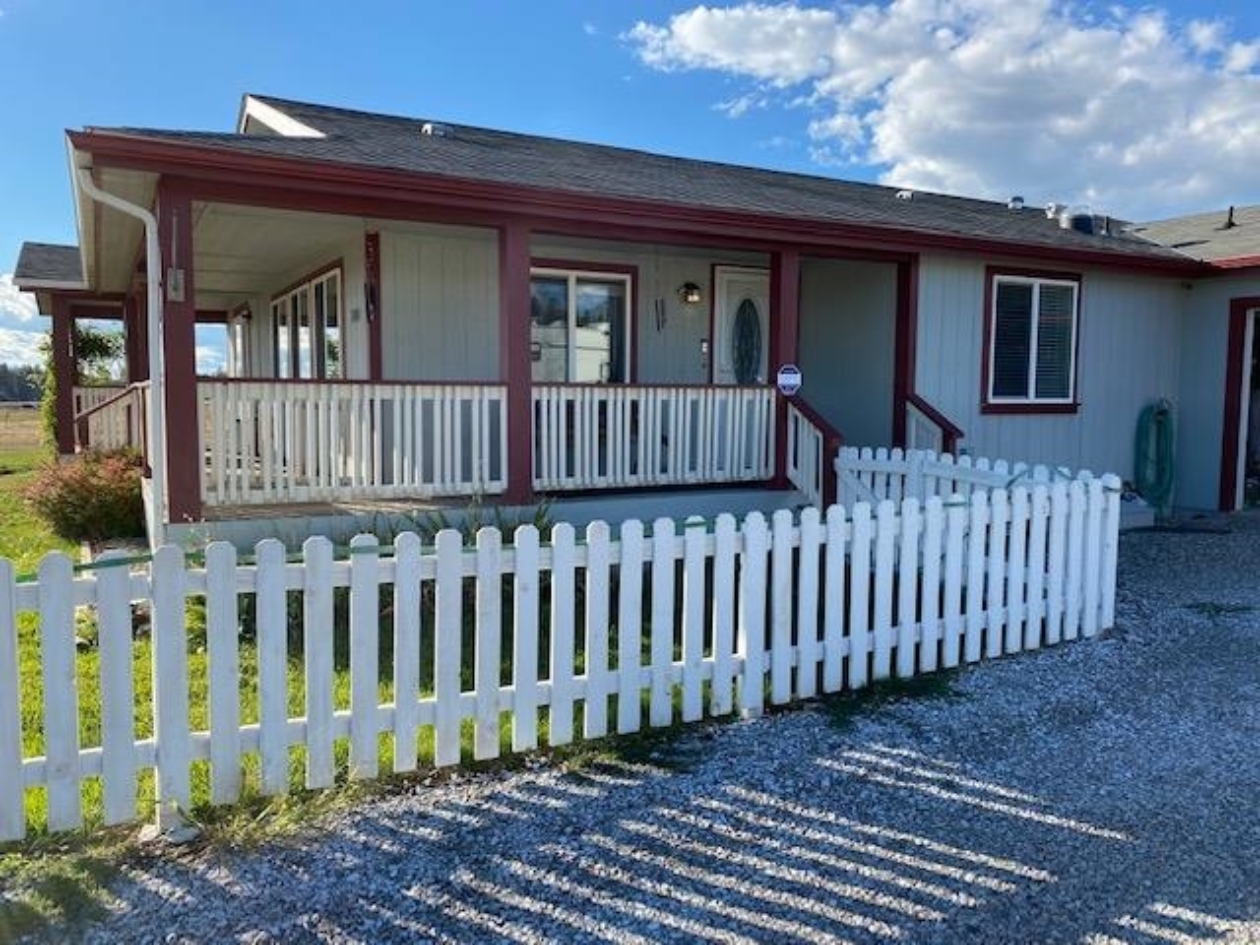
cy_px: 472
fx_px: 946
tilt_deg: -4.5
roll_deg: -0.2
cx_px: 630
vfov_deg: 53.1
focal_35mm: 26
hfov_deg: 67.3
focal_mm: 4.25
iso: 32
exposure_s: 1/1608
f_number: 1.8
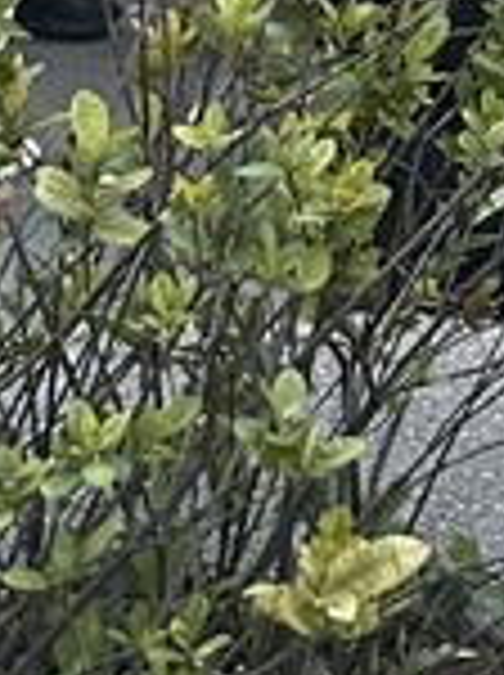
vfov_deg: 9.9
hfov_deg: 7.9
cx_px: 1467
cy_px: -1170
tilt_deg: +2.6
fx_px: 3193
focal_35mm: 164
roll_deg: -2.1
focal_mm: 6.86
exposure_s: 1/60
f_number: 1.78
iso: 200
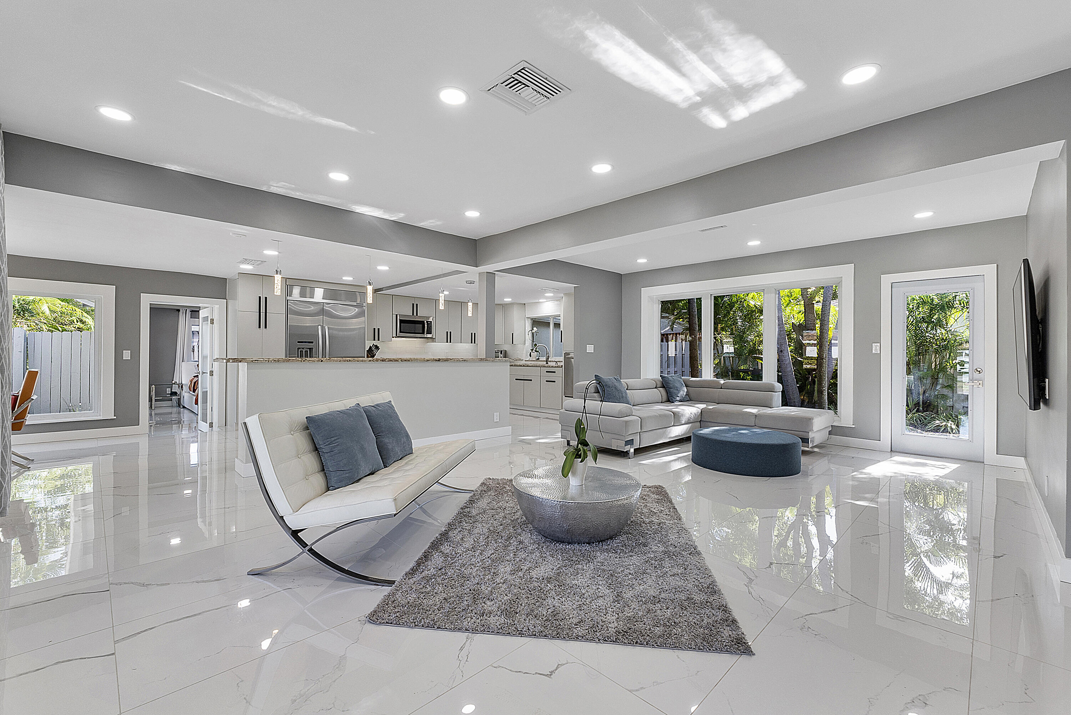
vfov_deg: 77.4
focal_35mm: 15
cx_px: 536
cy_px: 358
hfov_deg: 100.4
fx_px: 446
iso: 250
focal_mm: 10
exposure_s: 1/30
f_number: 8
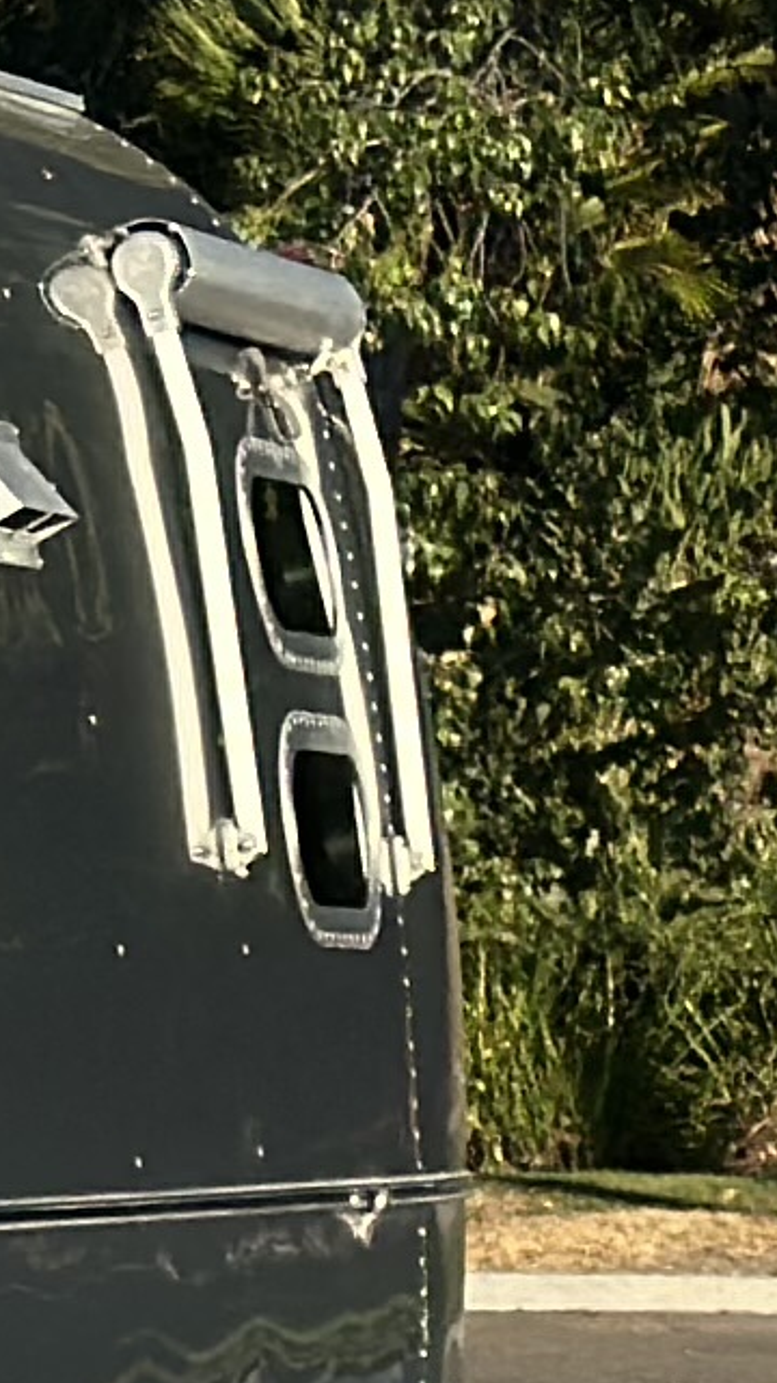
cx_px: -2720
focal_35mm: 329
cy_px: 1493
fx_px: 12065
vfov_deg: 6.5
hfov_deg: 3.5
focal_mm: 6.86
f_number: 1.78
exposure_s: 1/3597
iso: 100
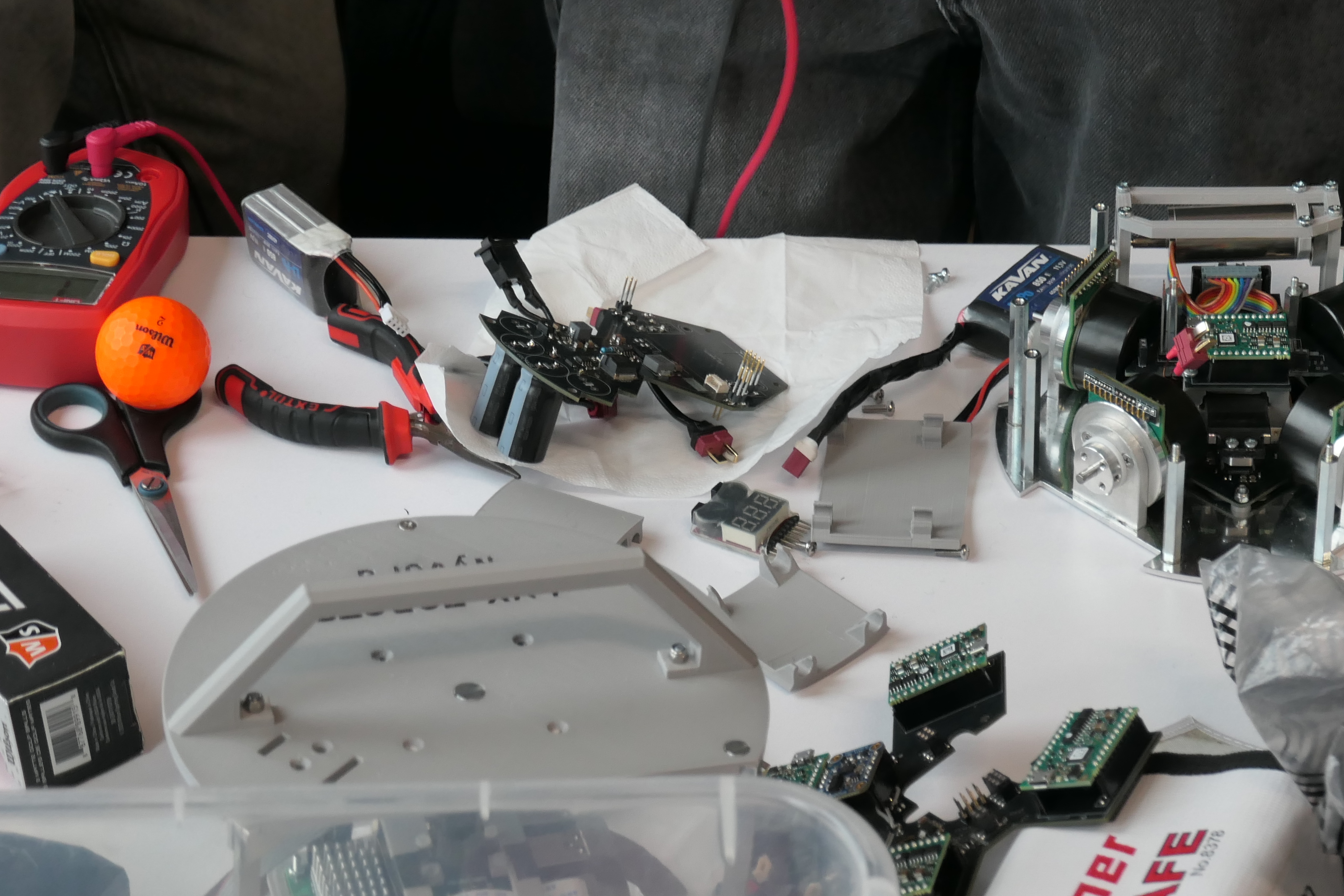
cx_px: 861
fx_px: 3658
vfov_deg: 14.0
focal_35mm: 98
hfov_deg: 20.8
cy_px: 459
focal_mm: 23.1
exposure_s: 1/80
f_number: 4.5
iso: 320
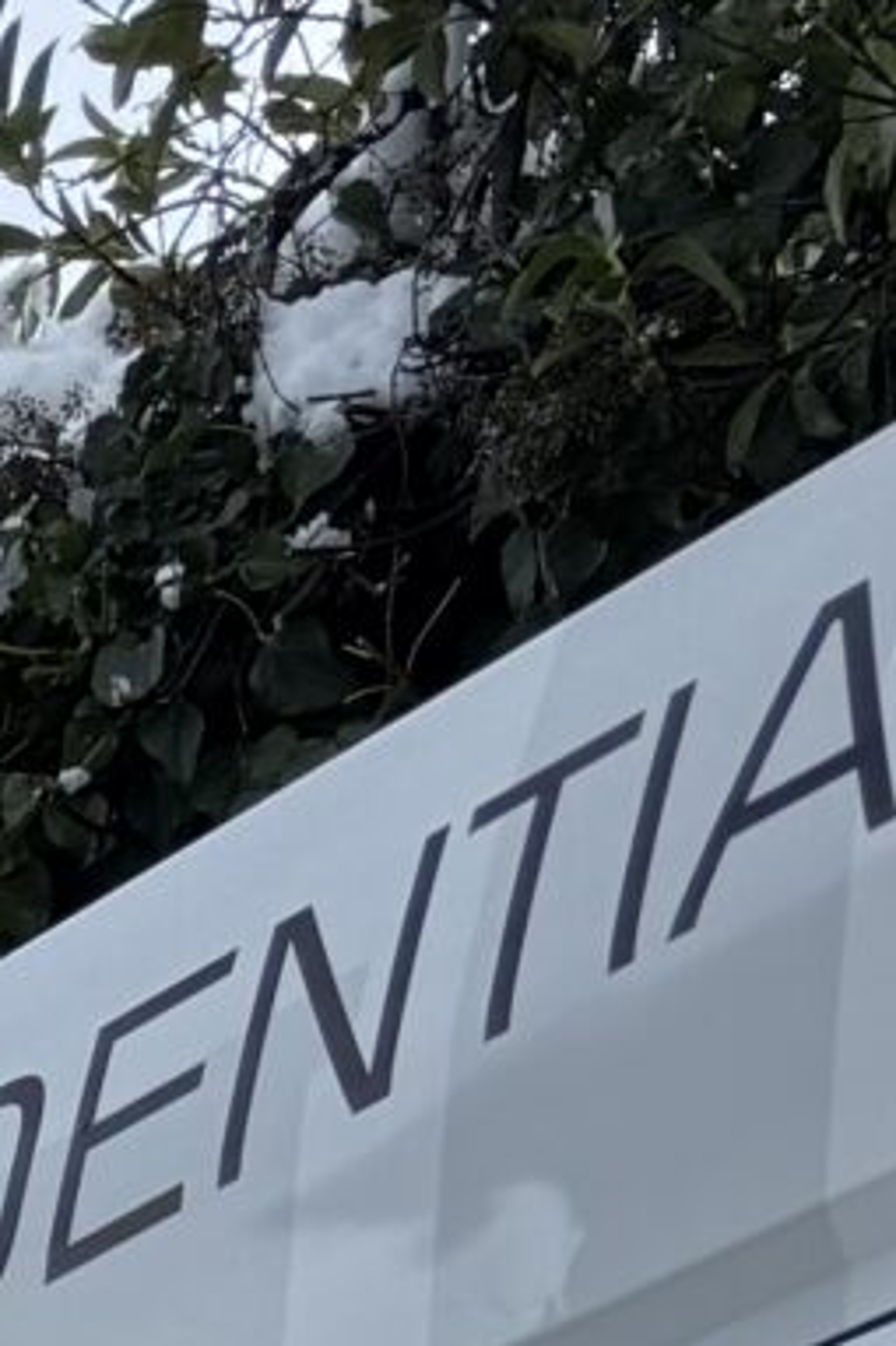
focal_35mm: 167
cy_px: 4358
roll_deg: +2.8
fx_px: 6240
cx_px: -1630
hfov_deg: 7.4
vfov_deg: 9.2
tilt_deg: -6.6
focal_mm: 6.76
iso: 80
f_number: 1.78
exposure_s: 1/3425
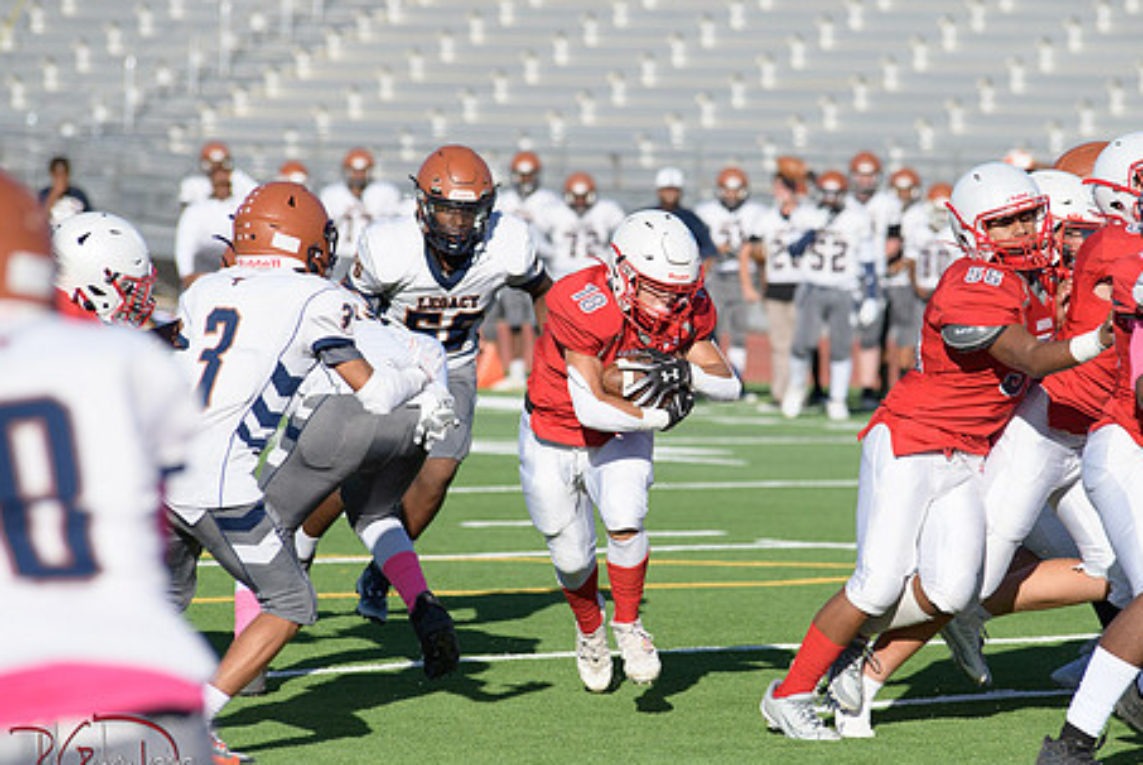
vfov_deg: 5.7
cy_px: 395
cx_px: 676
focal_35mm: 243
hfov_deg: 8.5
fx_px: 7723
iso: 500
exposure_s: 1/5000
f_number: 5
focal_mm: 190
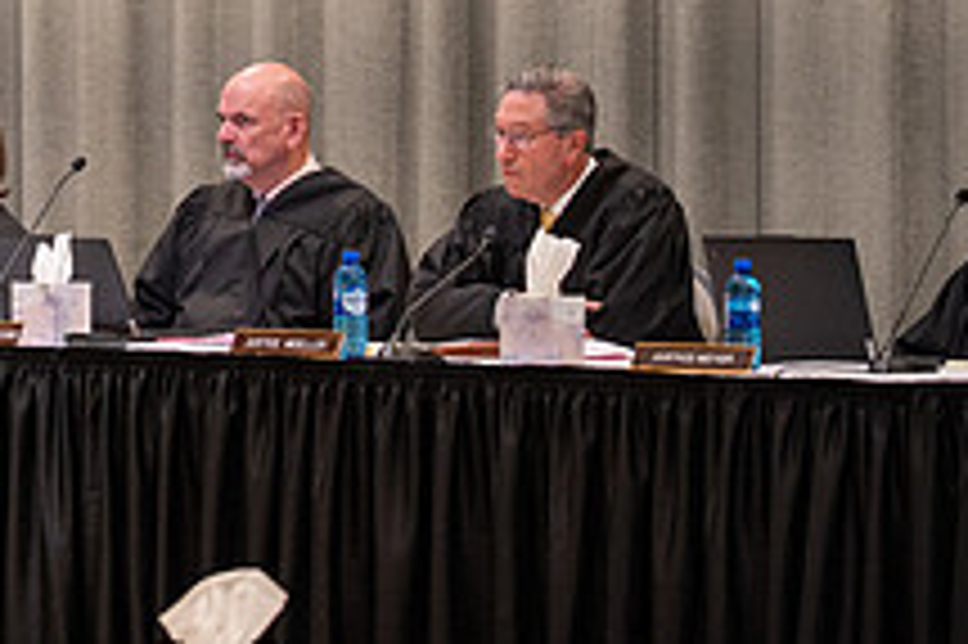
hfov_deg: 10.7
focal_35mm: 191
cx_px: -63
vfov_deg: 7.2
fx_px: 5132
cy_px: 95
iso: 2000
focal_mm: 70
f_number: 2.8
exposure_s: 1/200
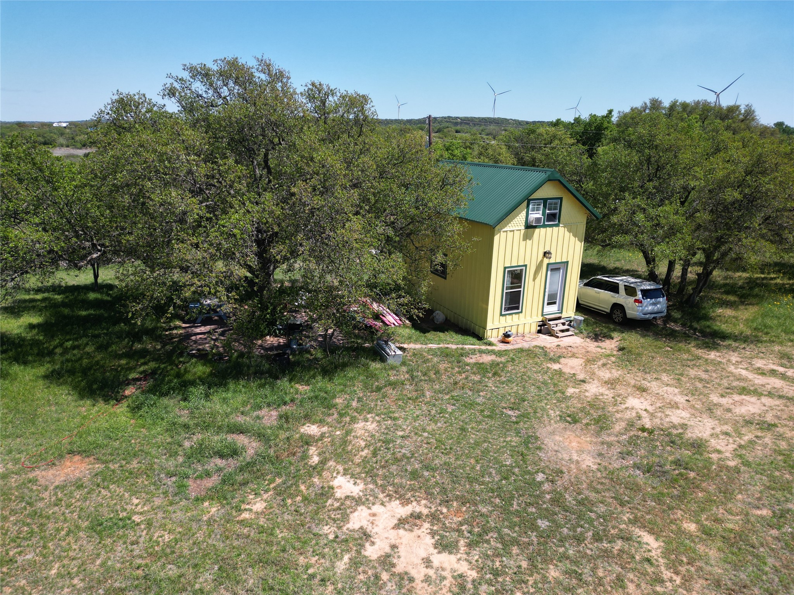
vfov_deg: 56.8
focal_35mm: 24
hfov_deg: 71.6
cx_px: 397
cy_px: 298
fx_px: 550
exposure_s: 1/2500
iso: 110
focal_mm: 6.72
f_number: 1.7
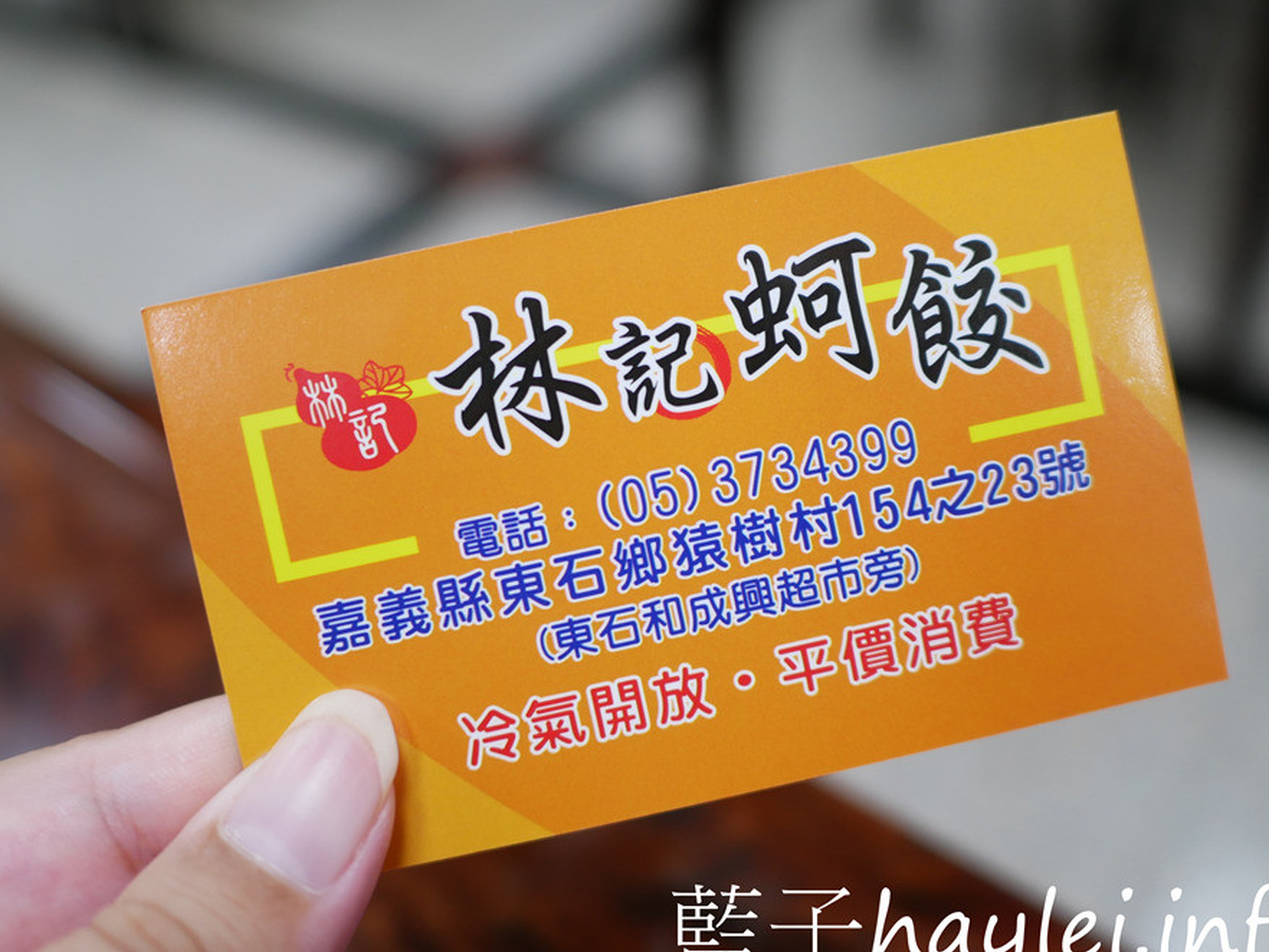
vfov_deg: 41.8
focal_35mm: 34
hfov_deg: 53.9
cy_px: 463
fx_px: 1247
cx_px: 663
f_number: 1.7
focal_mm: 15
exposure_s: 1/60
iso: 320
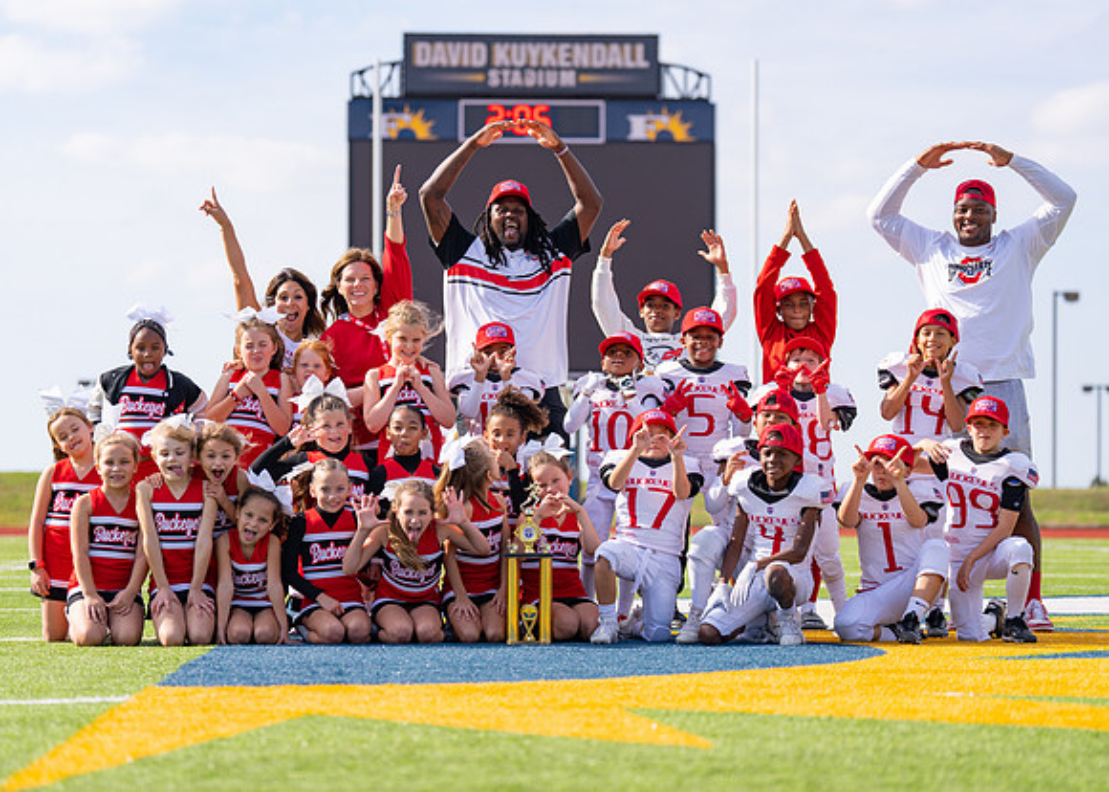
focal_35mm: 112
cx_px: 575
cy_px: 395
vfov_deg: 12.8
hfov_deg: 17.9
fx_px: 3519
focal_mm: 102
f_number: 2.8
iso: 100
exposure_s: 1/1600
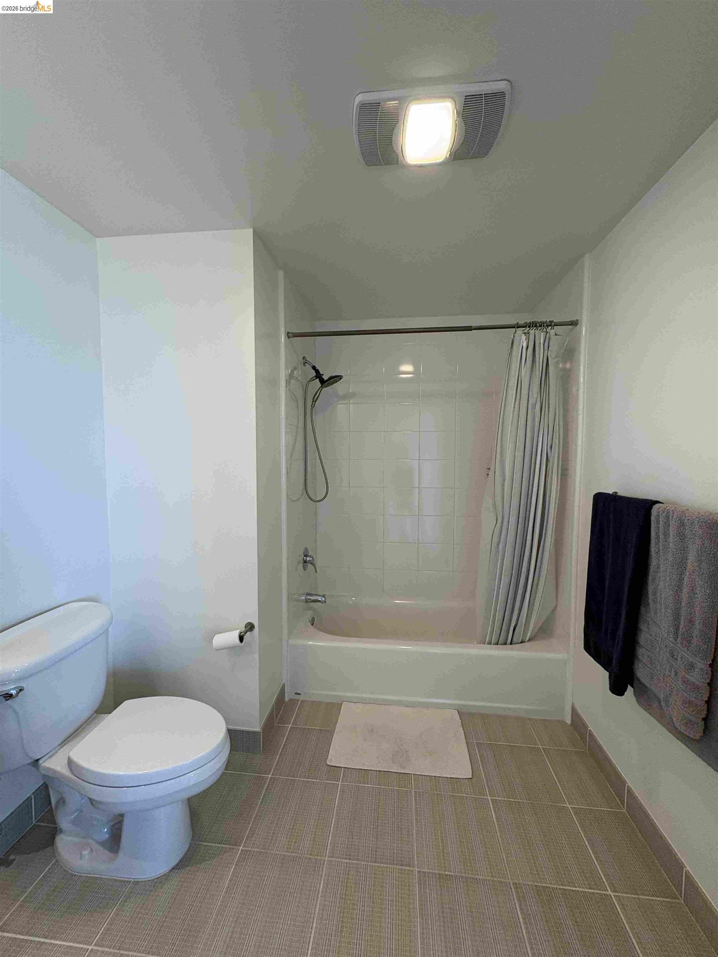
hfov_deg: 85.7
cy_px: 478
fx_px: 387
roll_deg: -0.7
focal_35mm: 14
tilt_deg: -2.8
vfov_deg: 102.1
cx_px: 359
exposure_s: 1/60
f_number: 2.2
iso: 200
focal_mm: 2.22
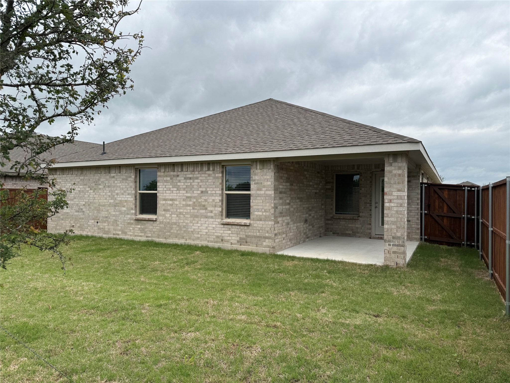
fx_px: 354
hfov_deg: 71.6
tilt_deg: +0.5
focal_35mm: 24
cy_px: 192
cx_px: 255
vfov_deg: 56.8
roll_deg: -0.5
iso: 80
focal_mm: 6.76
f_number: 1.78
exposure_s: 1/2169
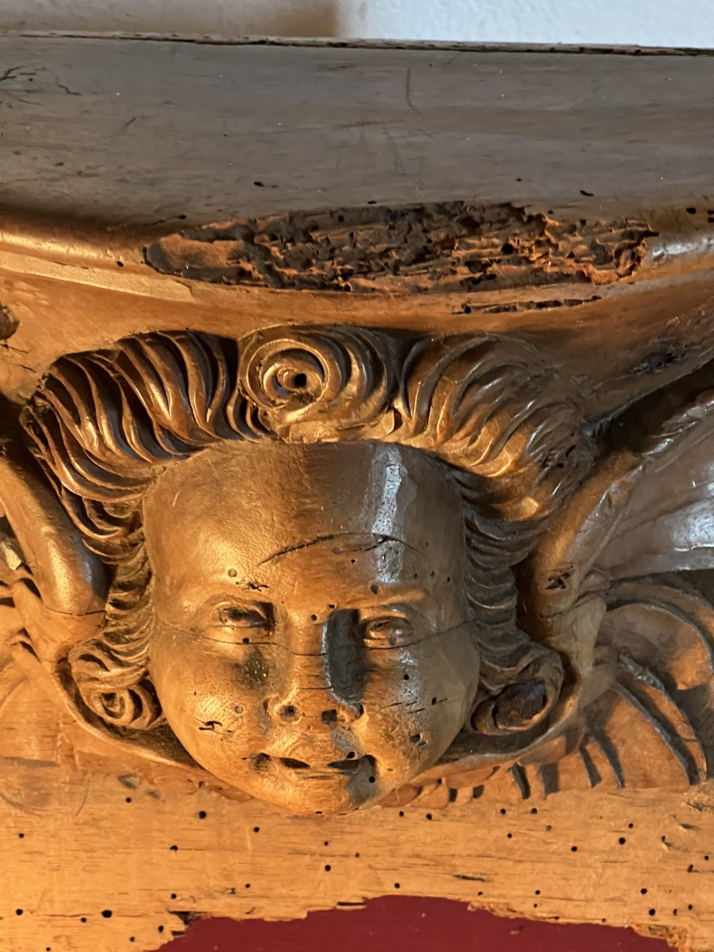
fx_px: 2118
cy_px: 476
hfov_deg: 19.1
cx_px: 357
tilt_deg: -34.1
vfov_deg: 25.3
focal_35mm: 77
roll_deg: +2.8
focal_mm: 9
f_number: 2.8
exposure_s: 1/34
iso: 800
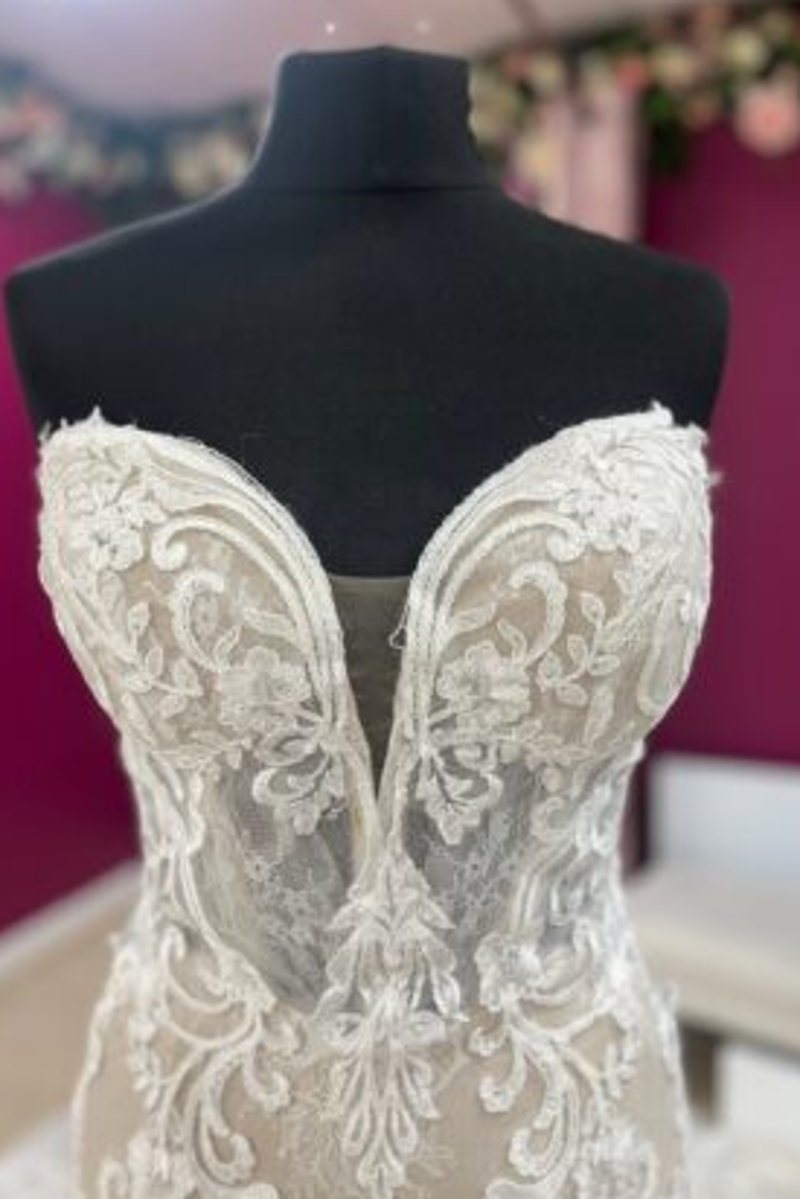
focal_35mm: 28
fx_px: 932
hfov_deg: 46.4
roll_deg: +2.4
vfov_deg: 65.5
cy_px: 595
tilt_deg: -6.8
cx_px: 361
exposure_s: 1/50
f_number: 1.6
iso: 80
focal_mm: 5.1
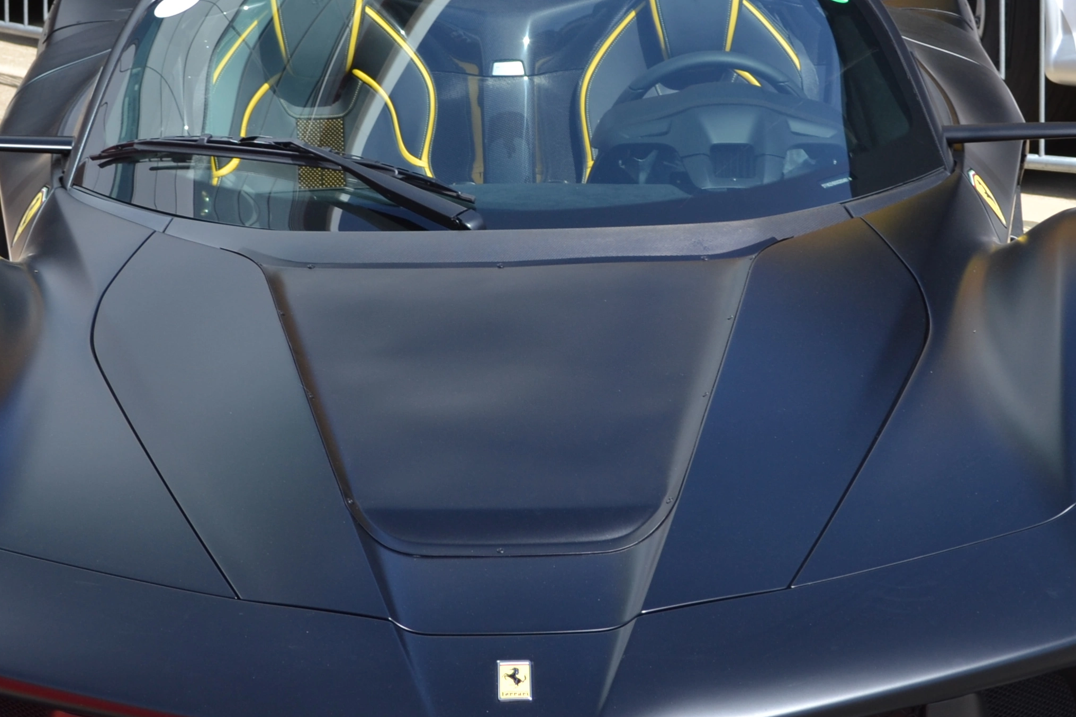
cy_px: 339
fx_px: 3048
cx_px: 551
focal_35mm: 102
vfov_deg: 13.4
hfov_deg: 20.0
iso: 100
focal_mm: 30
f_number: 7.1
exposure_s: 1/200
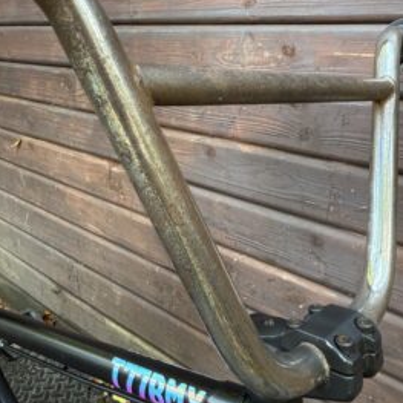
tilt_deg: -10.5
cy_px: 169
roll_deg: -3.5
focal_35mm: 29
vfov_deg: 55.4
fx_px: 382
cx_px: 202
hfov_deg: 55.6
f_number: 2.2
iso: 320
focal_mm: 2.22
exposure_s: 1/89
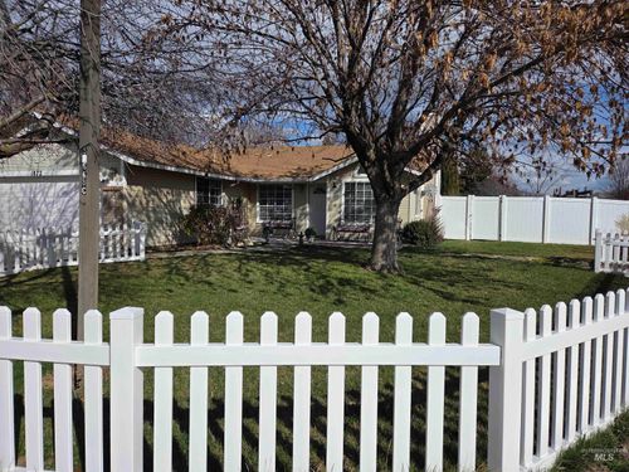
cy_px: 236
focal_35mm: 23
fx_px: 418
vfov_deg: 58.9
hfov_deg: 73.9
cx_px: 314
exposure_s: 1/7891
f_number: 1.8
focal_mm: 5.4
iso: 64
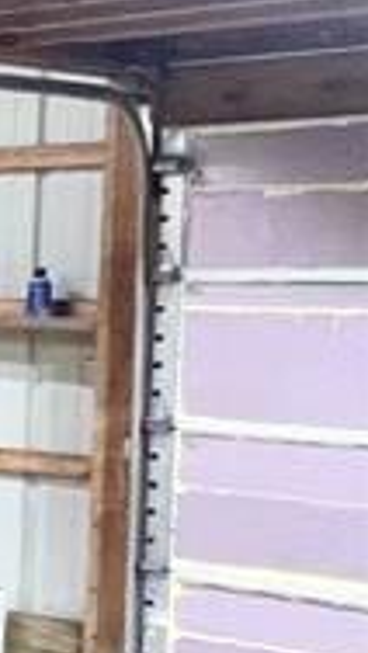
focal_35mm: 77
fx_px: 1333
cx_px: -1403
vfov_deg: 27.5
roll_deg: -1.1
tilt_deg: -0.2
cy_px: 306
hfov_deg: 6.6
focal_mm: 1.57
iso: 320
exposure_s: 1/60
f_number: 1.8
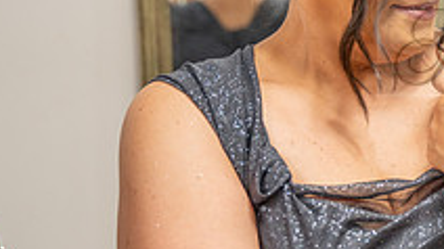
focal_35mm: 114
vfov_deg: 10.6
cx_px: 559
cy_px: 47
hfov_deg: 17.7
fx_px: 1341
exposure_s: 1/80
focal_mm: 39.7
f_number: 2.8
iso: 800
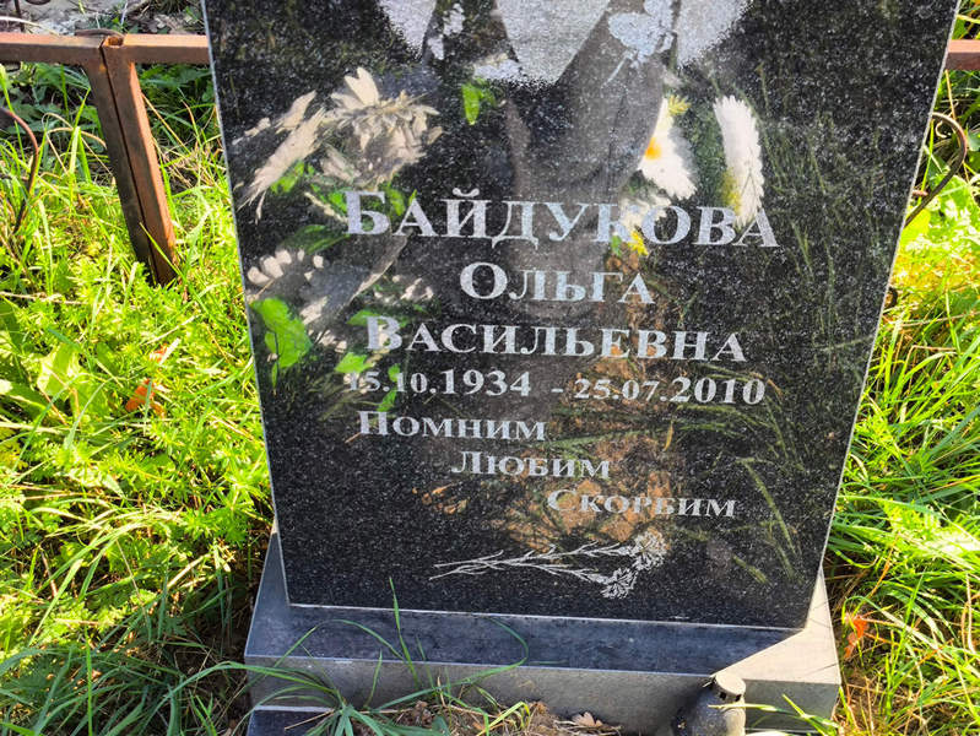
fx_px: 1416
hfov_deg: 38.2
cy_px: 368
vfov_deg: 29.1
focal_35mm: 50
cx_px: 490
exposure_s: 1/185
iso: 50
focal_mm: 4.71
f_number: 1.7
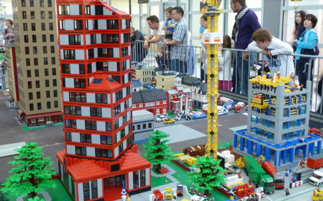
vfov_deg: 32.0
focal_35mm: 40
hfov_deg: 49.3
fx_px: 352
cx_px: 159
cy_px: 95
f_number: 3.6
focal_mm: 6.1
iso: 400
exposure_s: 1/8
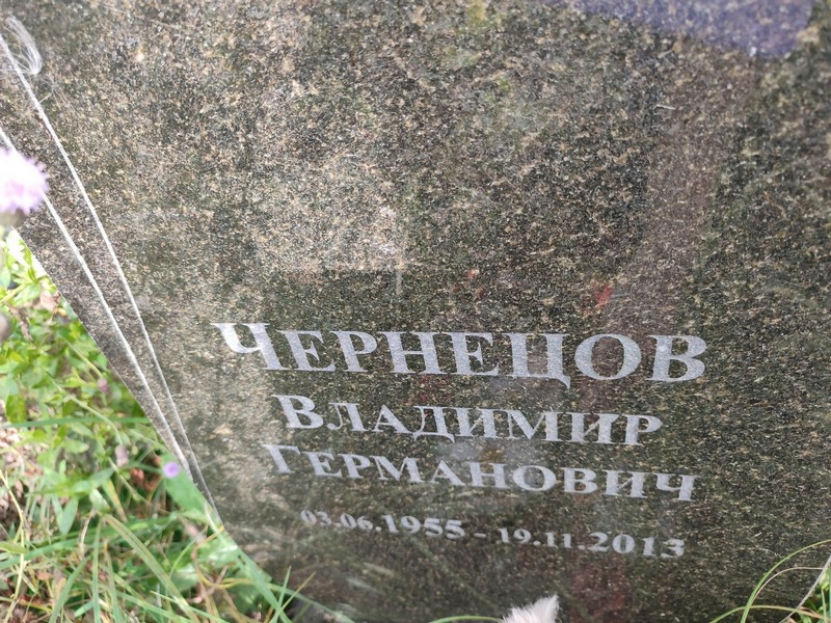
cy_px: 312
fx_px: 600
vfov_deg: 54.9
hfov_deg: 69.4
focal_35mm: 25
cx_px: 416
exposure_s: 1/100
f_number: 1.9
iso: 98
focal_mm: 6.04
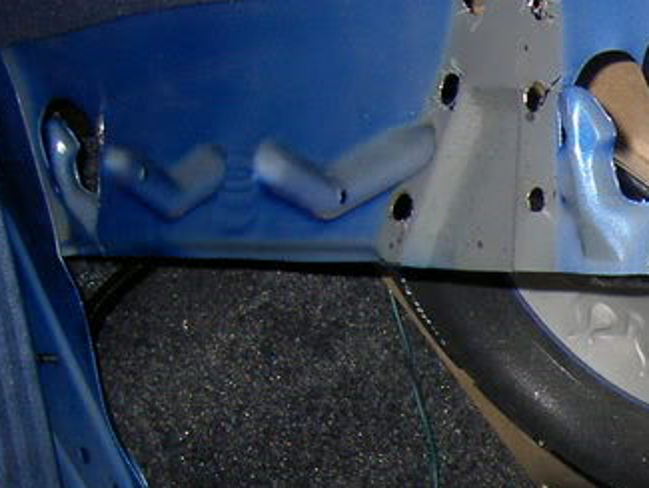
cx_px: 978
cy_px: 576
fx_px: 2007
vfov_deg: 13.5
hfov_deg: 16.7
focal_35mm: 107
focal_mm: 5.6
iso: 100
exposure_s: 1/60
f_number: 2.8
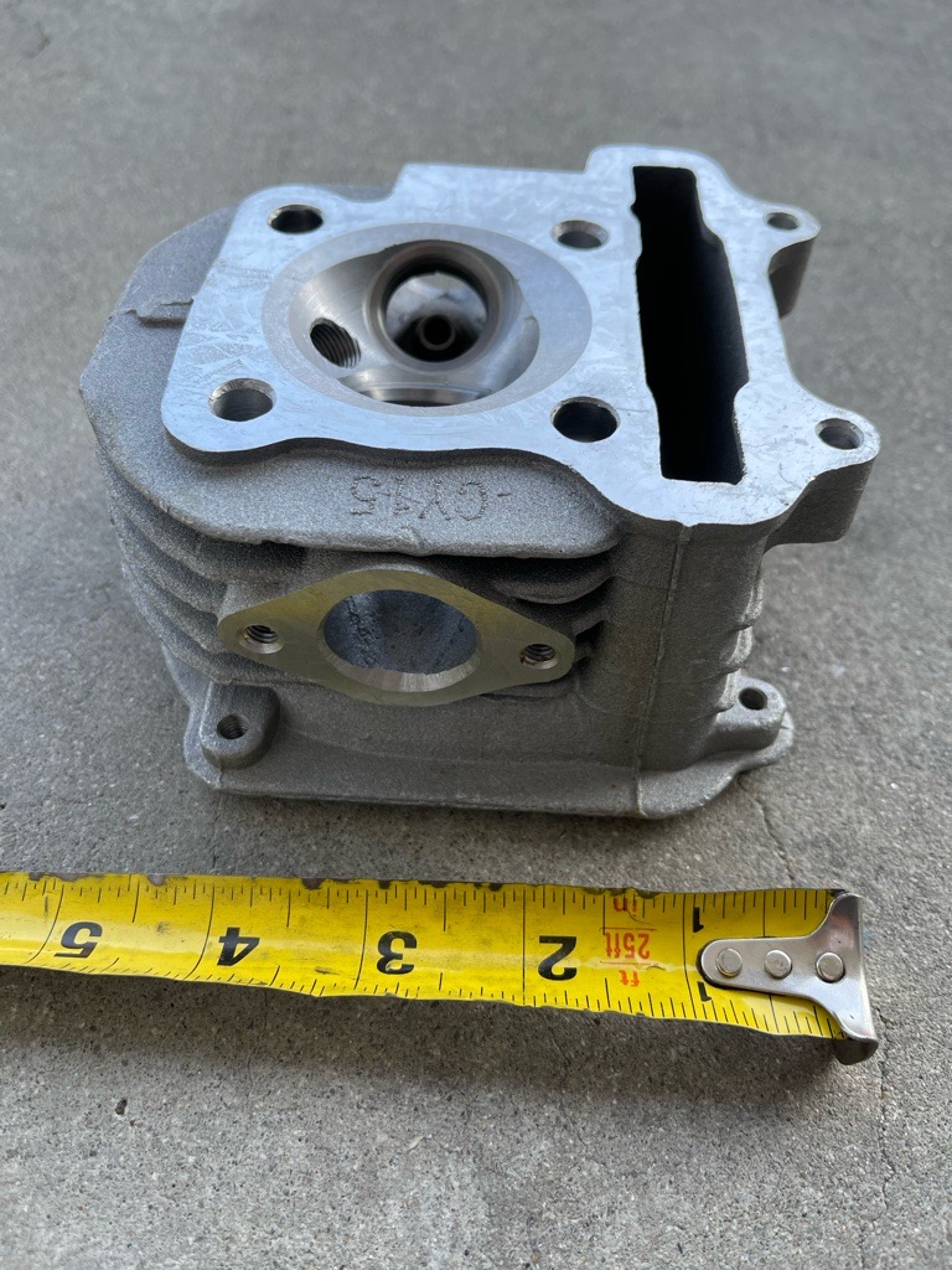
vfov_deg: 67.3
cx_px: 476
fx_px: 953
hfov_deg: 53.1
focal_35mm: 26
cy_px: 635
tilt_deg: -52.6
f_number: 1.6
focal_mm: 5.1
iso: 32
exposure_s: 1/472
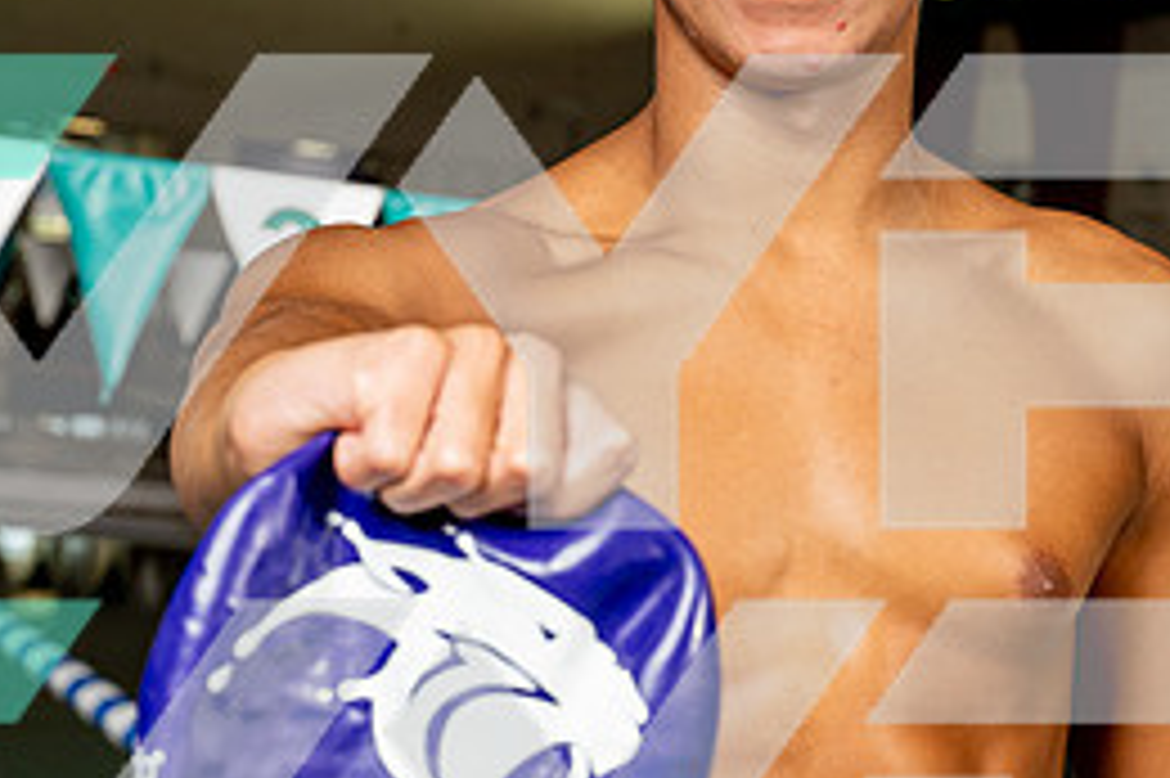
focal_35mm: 134
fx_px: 4352
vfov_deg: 10.2
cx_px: 792
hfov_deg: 15.3
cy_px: 295
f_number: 6.3
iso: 640
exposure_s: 1/250
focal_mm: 60
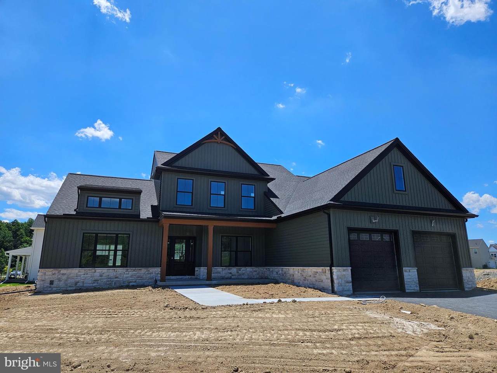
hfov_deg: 73.9
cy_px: 186
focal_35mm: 23
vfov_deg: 58.9
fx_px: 330
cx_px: 248
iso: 25
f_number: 1.8
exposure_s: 1/1978
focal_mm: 5.4
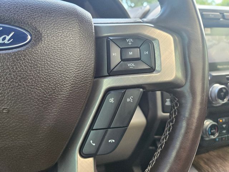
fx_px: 152
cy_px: 86
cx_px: 114
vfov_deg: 58.9
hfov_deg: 73.9
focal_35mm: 23
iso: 125
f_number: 1.8
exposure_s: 1/180
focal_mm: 5.4
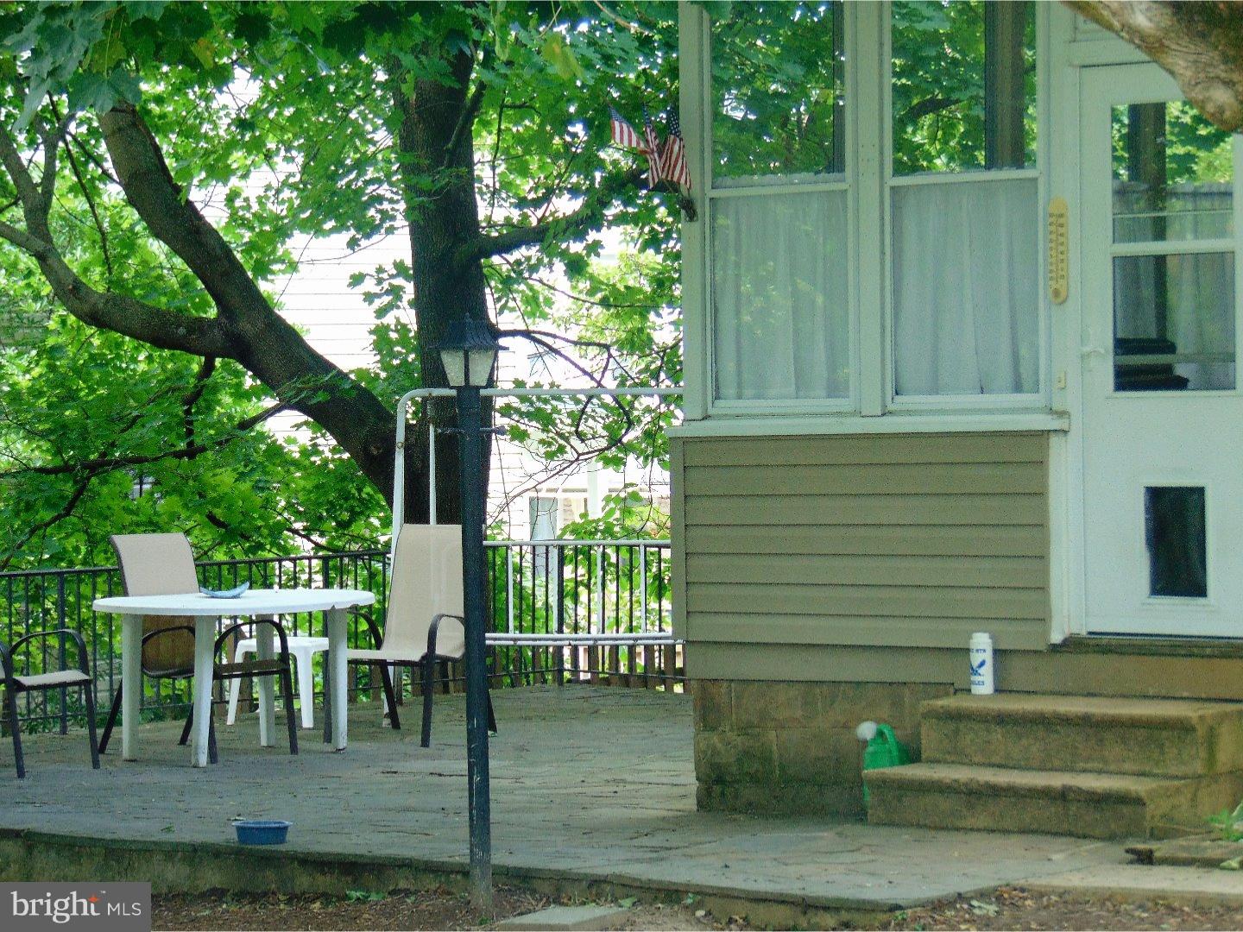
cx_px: 622
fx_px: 4776
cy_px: 466
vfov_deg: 11.1
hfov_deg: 14.8
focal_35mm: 133
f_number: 4
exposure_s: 1/30
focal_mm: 23.9
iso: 100
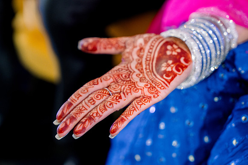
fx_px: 482
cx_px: 124
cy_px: 82
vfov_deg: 19.5
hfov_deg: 28.8
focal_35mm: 70
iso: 1250
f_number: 2.8
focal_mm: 70
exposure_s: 1/125
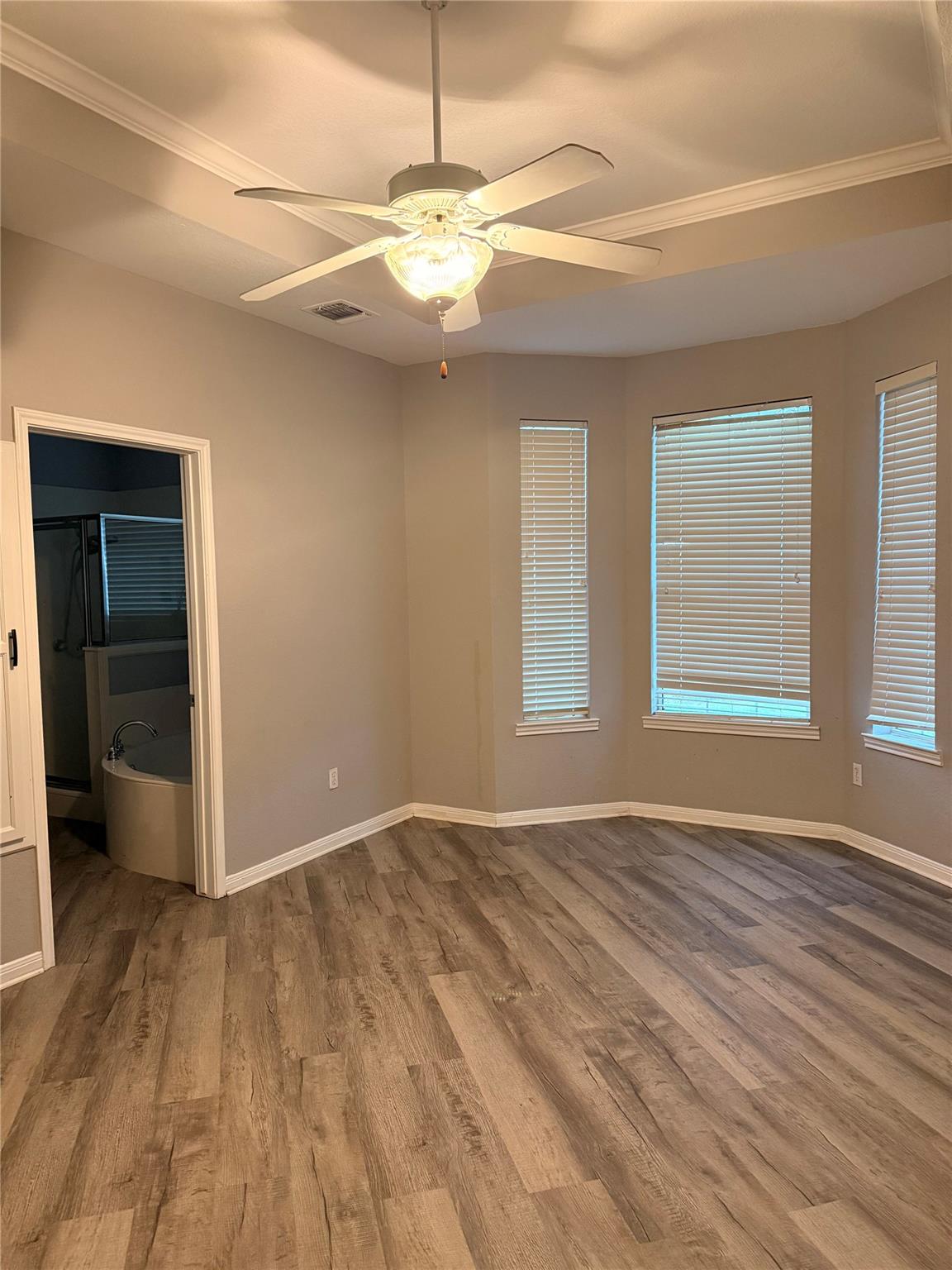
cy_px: 635
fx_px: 880
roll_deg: +2.3
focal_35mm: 24
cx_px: 476
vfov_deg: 71.6
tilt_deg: -3.0
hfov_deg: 56.8
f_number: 1.78
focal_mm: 6.76
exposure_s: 1/60
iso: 400
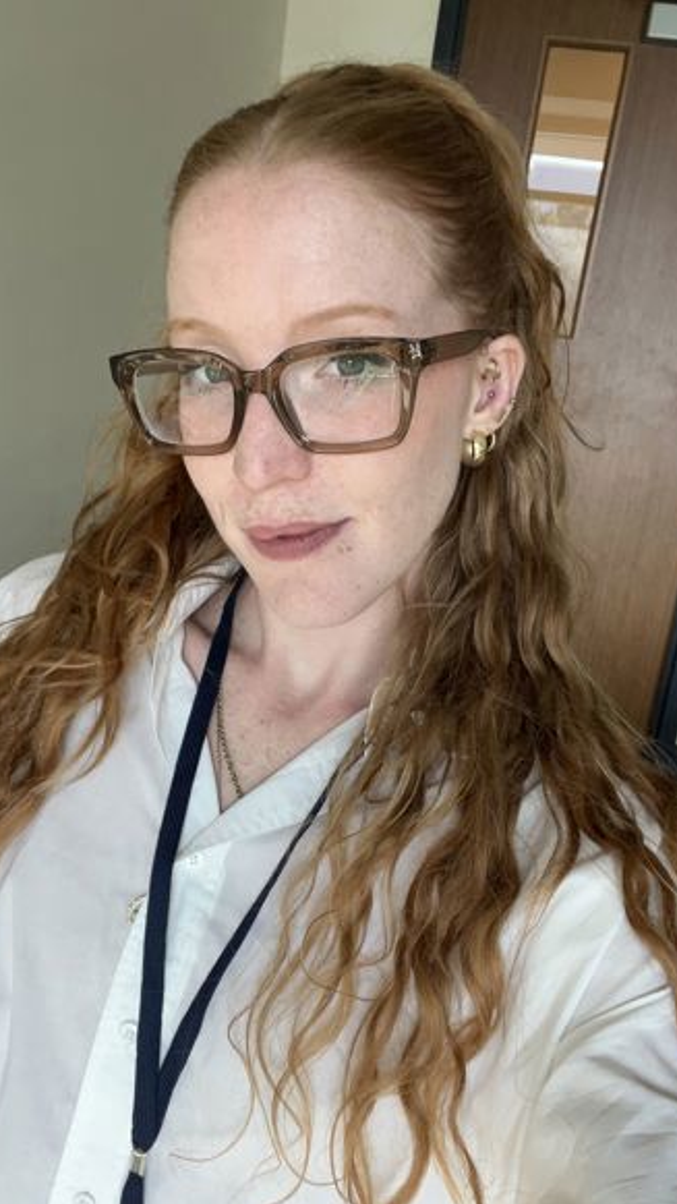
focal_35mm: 33
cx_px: 302
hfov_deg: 35.6
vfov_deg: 59.5
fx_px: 1053
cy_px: 606
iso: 100
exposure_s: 1/81
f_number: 2.2
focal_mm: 2.71
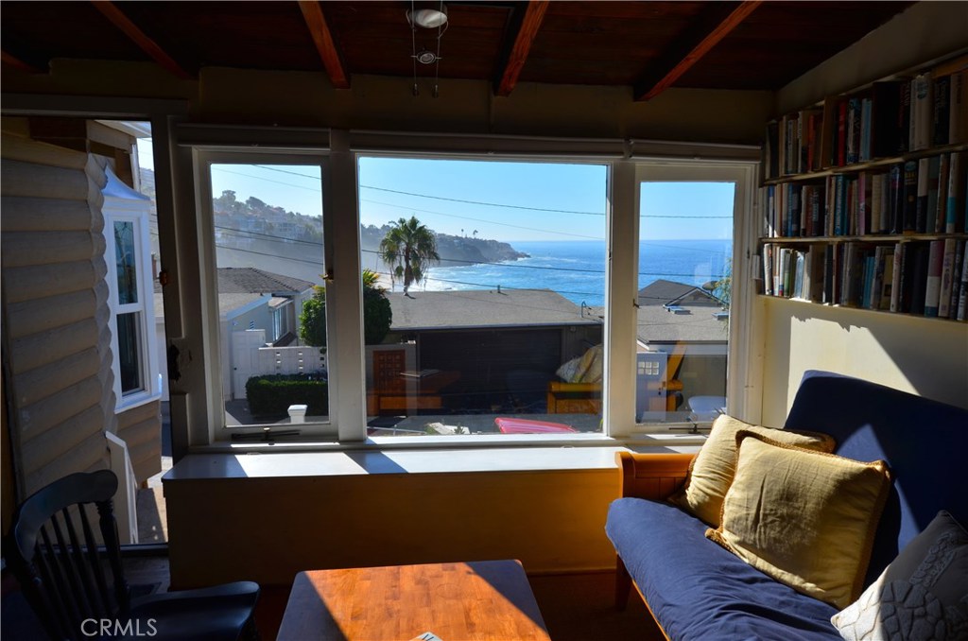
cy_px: 320
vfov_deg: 55.9
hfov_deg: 77.4
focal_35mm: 22
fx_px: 604
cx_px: 484
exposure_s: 1/320
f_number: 9
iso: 100
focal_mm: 15
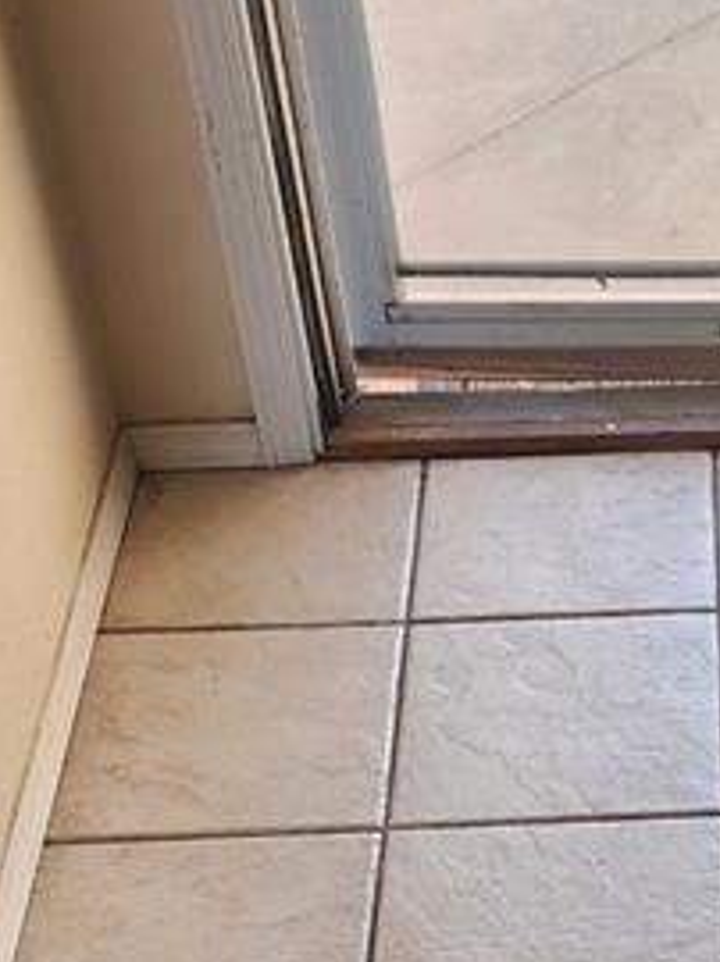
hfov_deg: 15.3
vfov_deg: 20.8
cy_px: 912
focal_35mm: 92
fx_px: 2555
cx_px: 921
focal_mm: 6.4
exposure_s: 1/120
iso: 125
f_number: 1.8
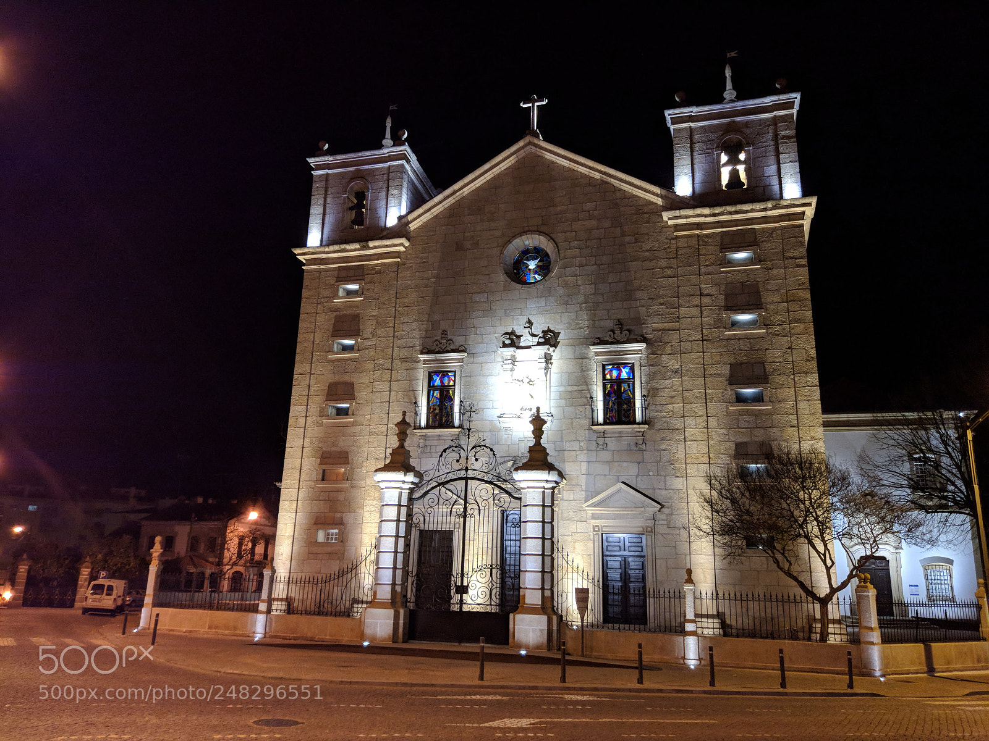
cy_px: 370
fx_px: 800
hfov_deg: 63.4
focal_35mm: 28
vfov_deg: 49.7
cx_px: 494
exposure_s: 1/30
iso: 1841
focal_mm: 4.26
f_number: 2
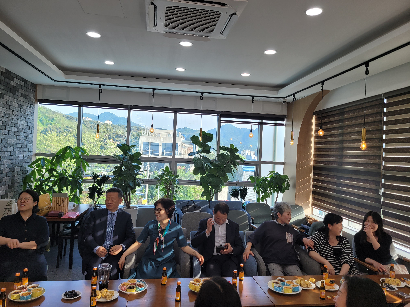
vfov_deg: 53.1
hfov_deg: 67.3
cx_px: 205
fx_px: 308
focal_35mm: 26
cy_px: 154
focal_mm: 5.4
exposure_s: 1/179
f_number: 1.8
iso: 40
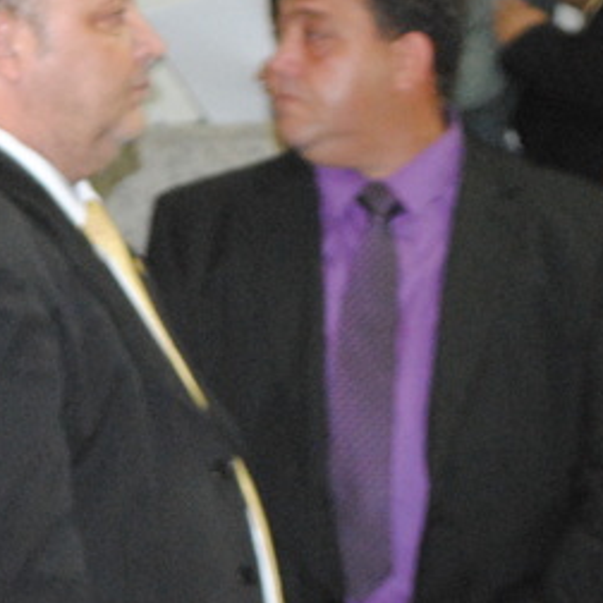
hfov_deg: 7.7
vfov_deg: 7.8
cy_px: 312
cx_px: -223
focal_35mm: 223
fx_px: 4402
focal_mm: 55
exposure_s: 1/40
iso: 1600
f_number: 5.6
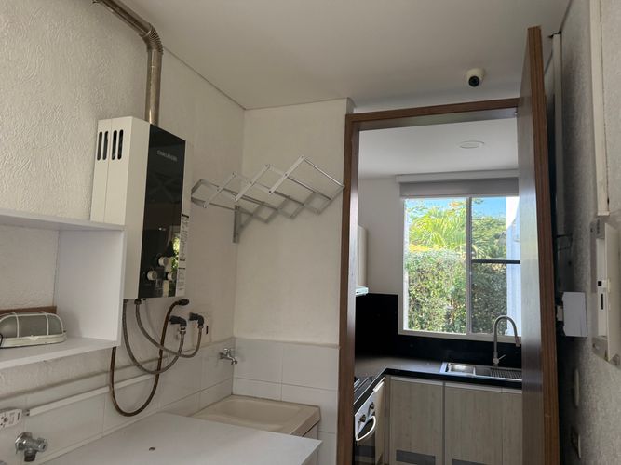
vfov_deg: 56.8
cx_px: 310
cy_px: 232
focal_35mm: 24
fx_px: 430
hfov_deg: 71.6
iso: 200
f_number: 1.78
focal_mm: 6.76
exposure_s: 1/146
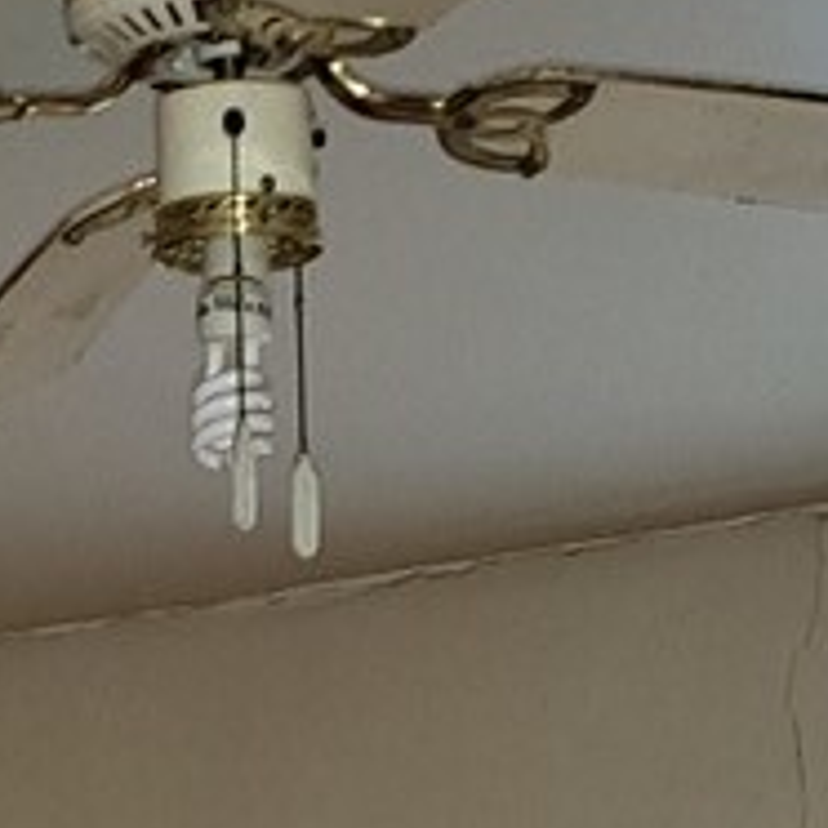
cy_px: 1790
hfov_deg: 14.8
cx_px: 191
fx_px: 3166
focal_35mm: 117
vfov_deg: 12.6
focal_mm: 5
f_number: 1.8
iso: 125
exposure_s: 1/12
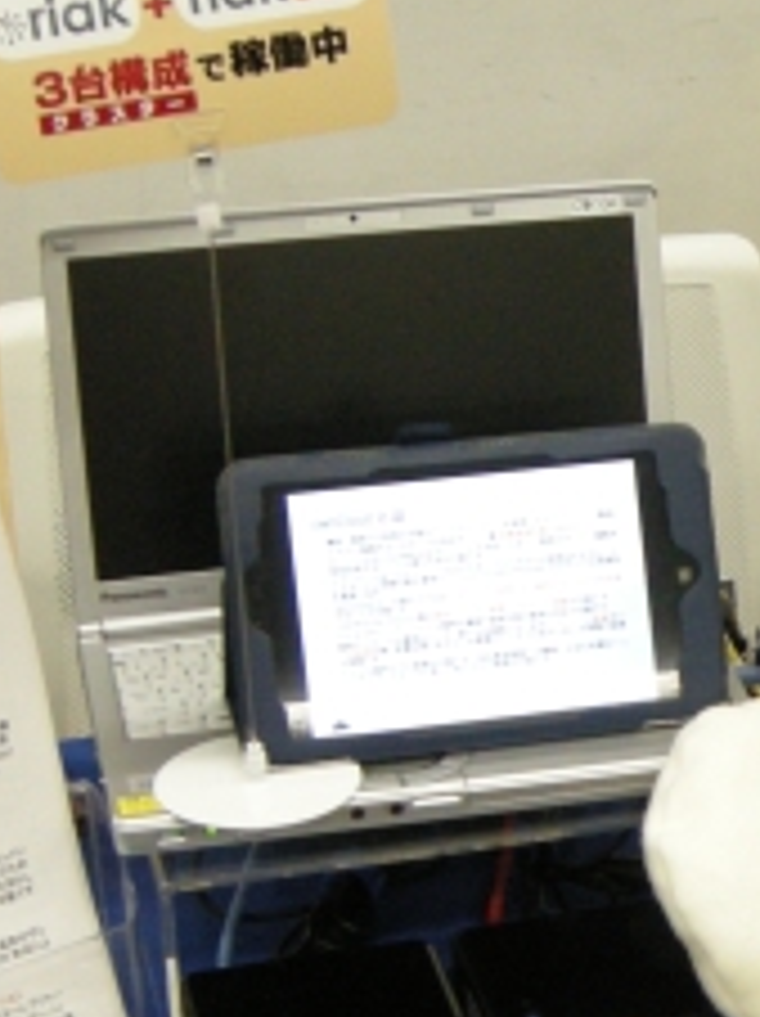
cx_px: 1169
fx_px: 3637
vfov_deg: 15.8
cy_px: 765
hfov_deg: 11.4
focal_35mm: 124
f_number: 2.7
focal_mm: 7.5
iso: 254
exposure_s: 1/65
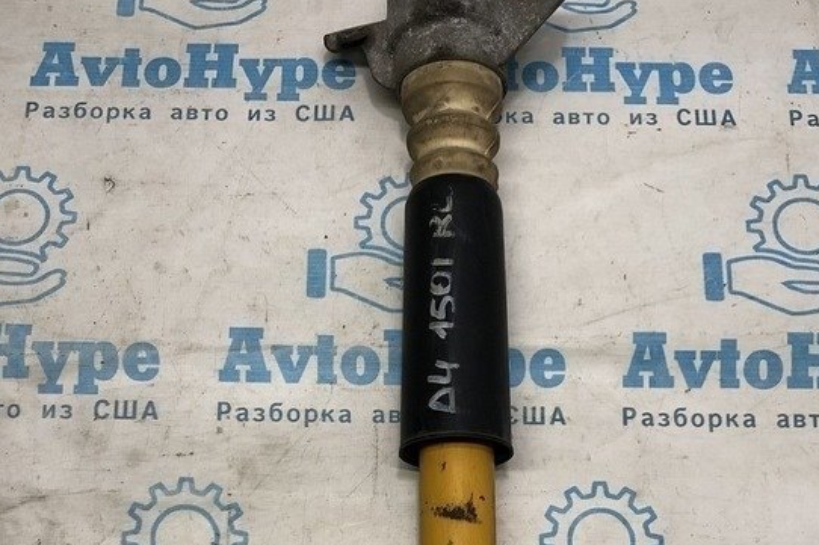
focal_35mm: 55
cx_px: 447
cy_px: 495
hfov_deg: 36.2
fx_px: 1251
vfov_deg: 23.9
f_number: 1.8
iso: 32
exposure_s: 1/100
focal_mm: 4
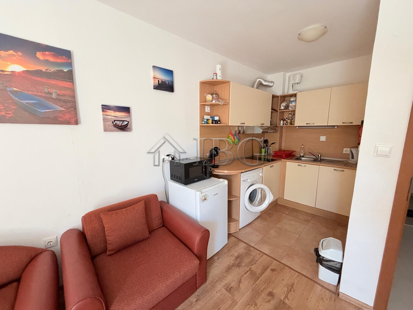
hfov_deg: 102.1
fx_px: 167
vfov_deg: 85.7
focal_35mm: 14
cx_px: 206
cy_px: 155
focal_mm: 2.22
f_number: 2.2
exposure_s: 1/121
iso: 320
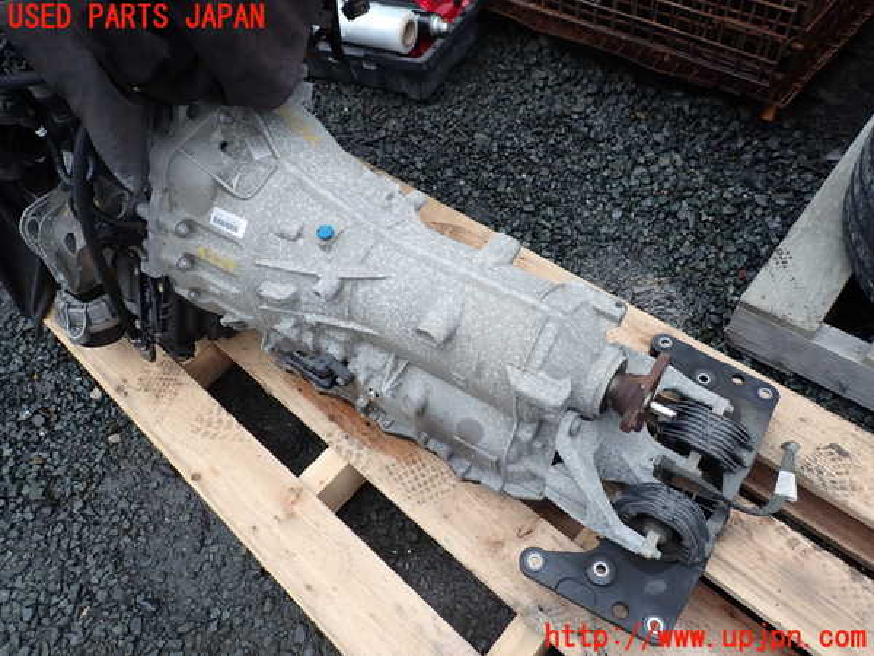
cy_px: 328
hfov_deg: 69.4
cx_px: 437
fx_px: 631
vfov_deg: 54.9
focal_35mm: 25
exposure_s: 1/500
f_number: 2.8
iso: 100
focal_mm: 4.5
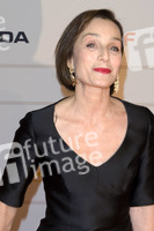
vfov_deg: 20.7
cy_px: 217
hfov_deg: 14.2
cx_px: 77
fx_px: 617
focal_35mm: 96
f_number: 5.6
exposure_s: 1/250
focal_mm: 48
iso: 800
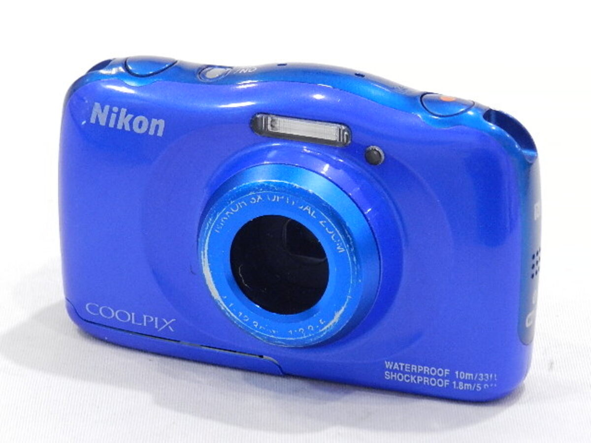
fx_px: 2476
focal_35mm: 145
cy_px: 222
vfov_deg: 10.2
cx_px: 296
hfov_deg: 13.6
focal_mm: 25.7
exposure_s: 1/30
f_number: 5.1
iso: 800
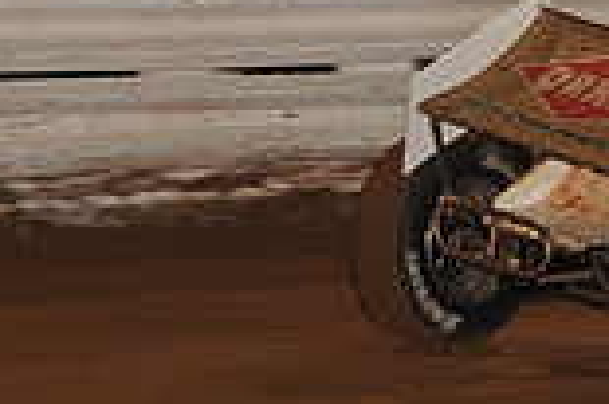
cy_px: -51
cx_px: 935
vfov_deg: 2.9
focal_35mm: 469
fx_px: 7925
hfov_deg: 4.4
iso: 640
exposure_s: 1/320
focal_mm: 125
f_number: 6.3
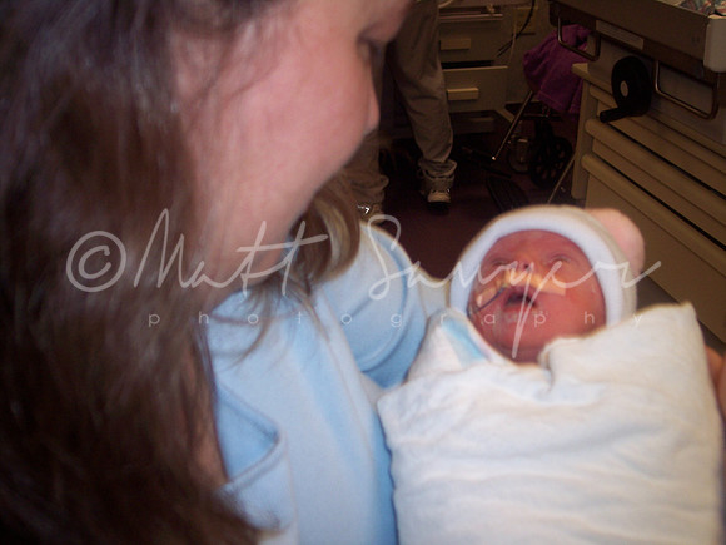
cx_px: 363
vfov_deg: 36.8
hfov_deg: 47.9
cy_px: 272
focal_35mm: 39
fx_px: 818
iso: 100
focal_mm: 8
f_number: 2.8
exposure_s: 1/60
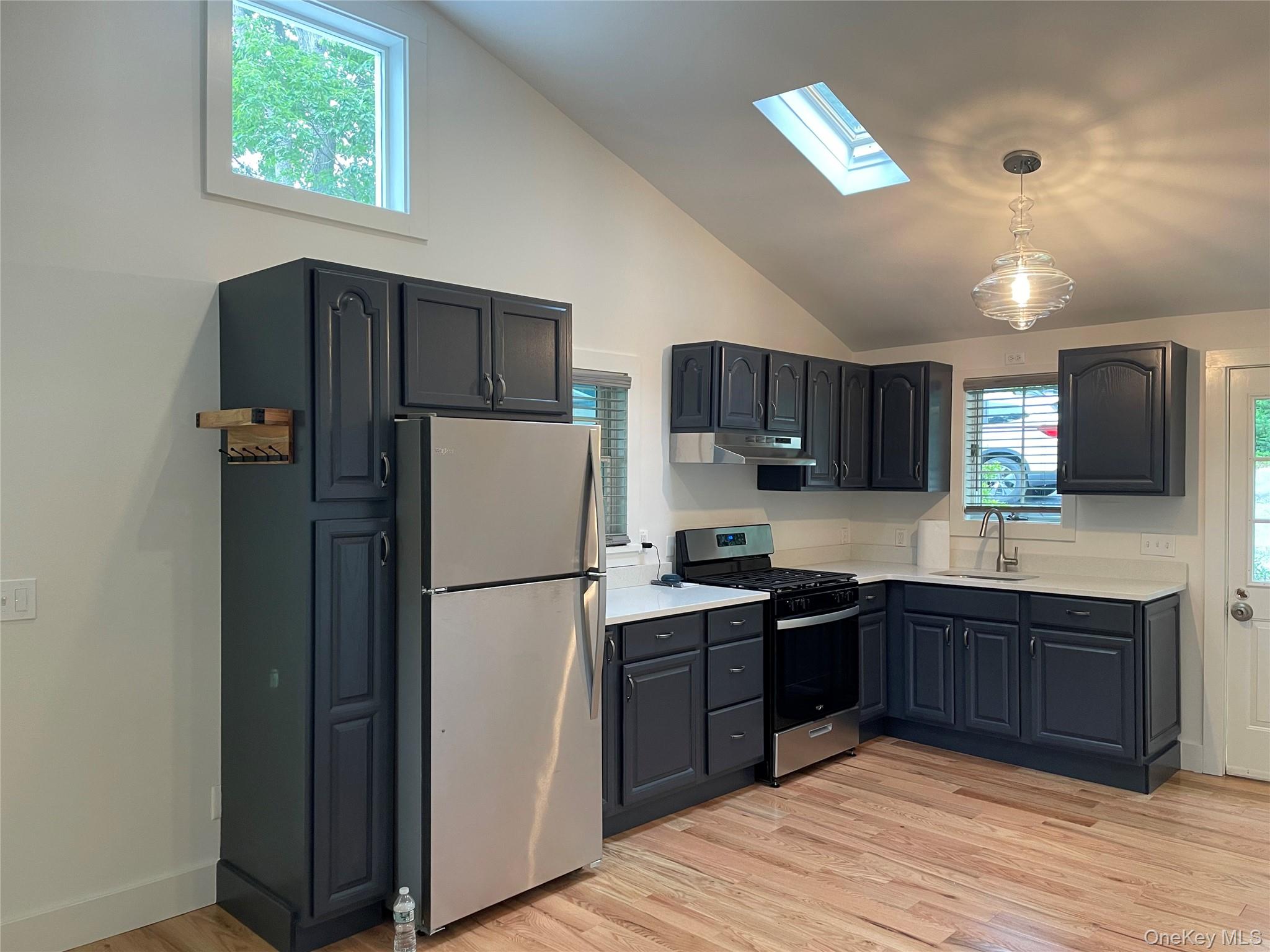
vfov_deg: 53.1
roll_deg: +1.5
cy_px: 476
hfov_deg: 67.3
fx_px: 954
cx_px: 635
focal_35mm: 26
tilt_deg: -0.5
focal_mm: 4.2
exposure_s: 1/60
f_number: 1.6
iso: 100
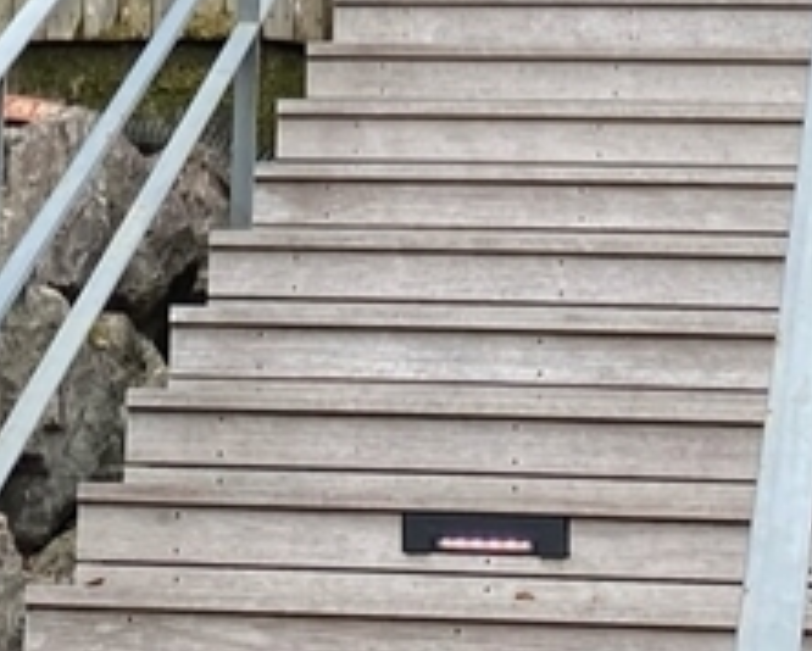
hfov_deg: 14.0
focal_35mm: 137
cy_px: -636
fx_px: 3295
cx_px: 351
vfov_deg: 10.4
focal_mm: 4.25
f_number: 1.8
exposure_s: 1/184
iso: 32
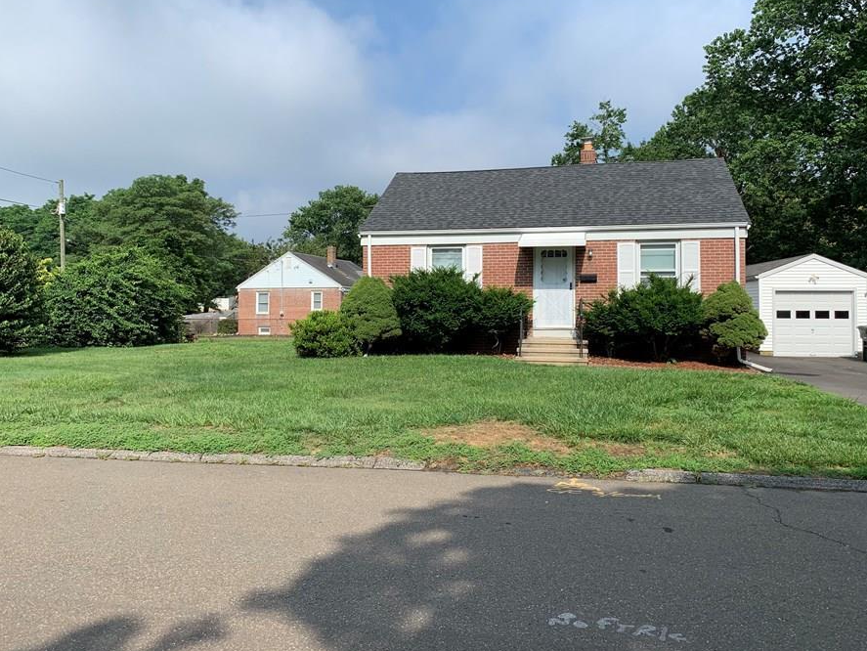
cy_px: 304
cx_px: 420
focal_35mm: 30
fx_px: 752
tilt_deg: +1.9
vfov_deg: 46.8
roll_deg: -0.1
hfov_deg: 59.9
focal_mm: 4.25
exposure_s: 1/2364
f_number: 1.8
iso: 25
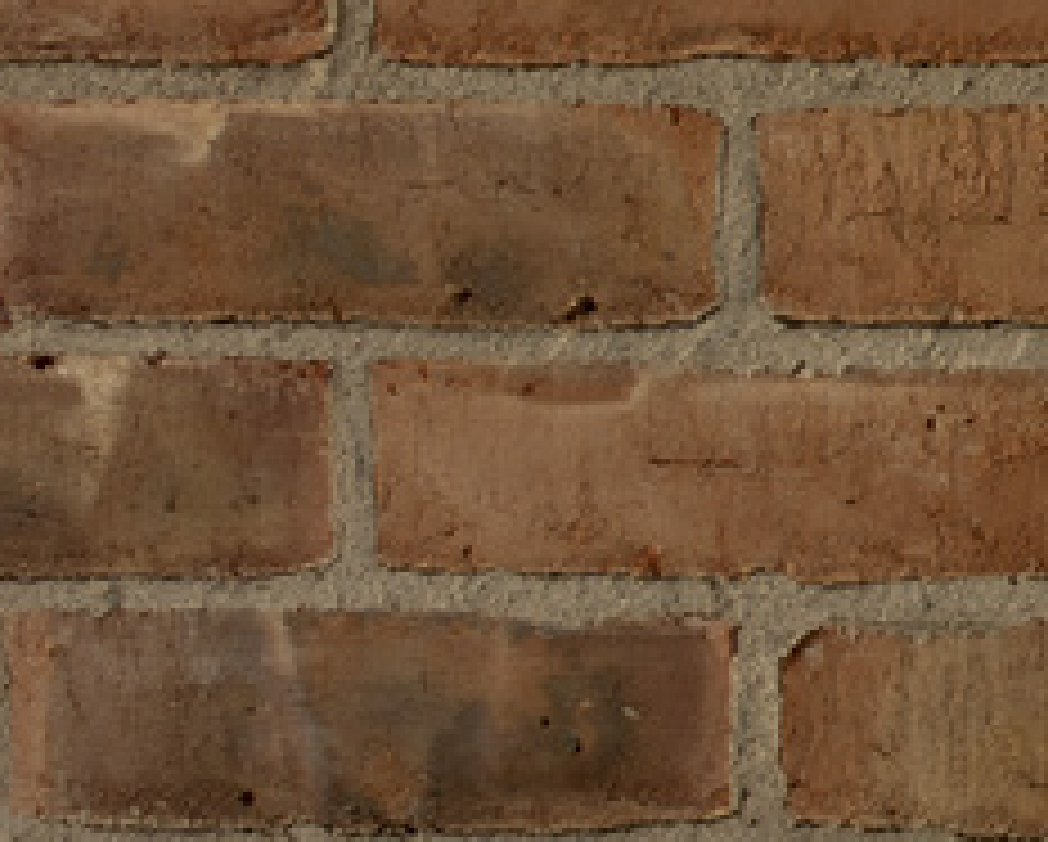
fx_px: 5994
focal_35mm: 193
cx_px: 3679
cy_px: 261
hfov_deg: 7.8
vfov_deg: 8.0
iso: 100
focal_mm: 24
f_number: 14
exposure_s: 3.2
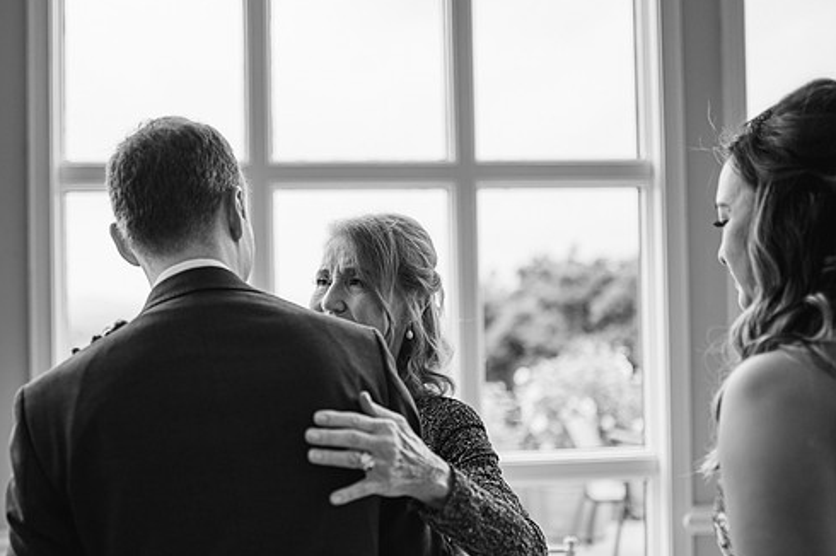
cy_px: 304
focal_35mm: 43
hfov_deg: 45.2
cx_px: 334
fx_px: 998
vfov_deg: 31.1
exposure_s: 1/1600
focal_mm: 35
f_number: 1.4
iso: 100
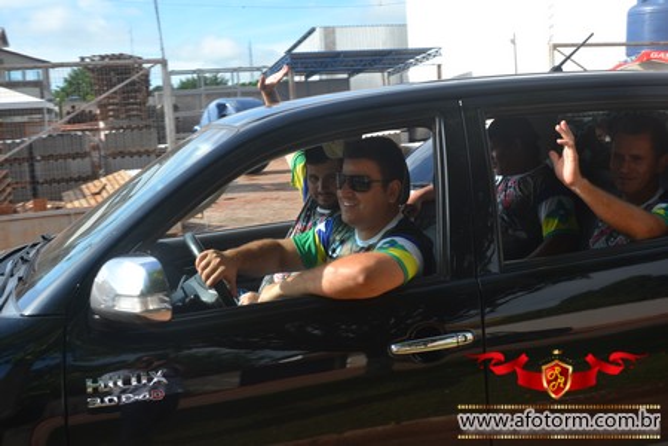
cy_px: 223
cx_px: 334
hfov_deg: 42.3
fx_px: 863
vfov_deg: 28.9
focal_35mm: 46
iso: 100
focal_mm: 31
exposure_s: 1/250
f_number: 8
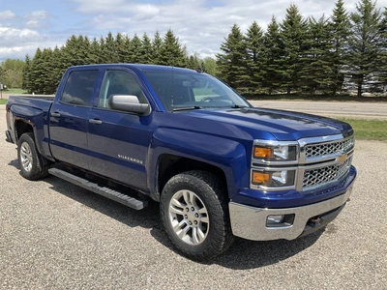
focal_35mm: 29
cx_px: 194
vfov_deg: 48.2
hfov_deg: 61.7
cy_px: 145
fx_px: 324
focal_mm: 3
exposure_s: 1/1534
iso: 25
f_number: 1.8
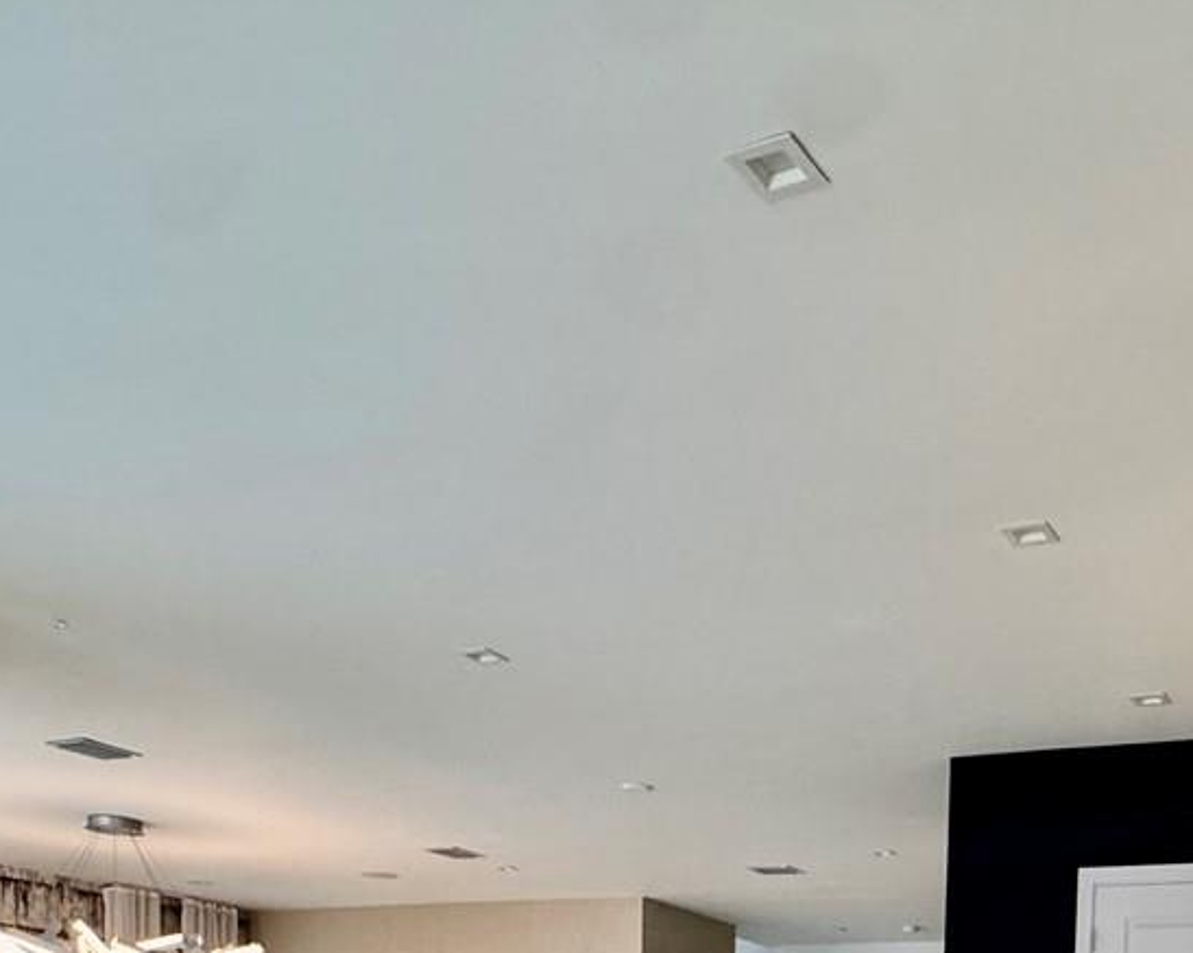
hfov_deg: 44.0
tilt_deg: -4.6
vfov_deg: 30.0
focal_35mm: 40
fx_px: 1412
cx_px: 920
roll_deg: -1.5
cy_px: 1230
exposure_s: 1/120
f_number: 2.2
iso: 250
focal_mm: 2.22
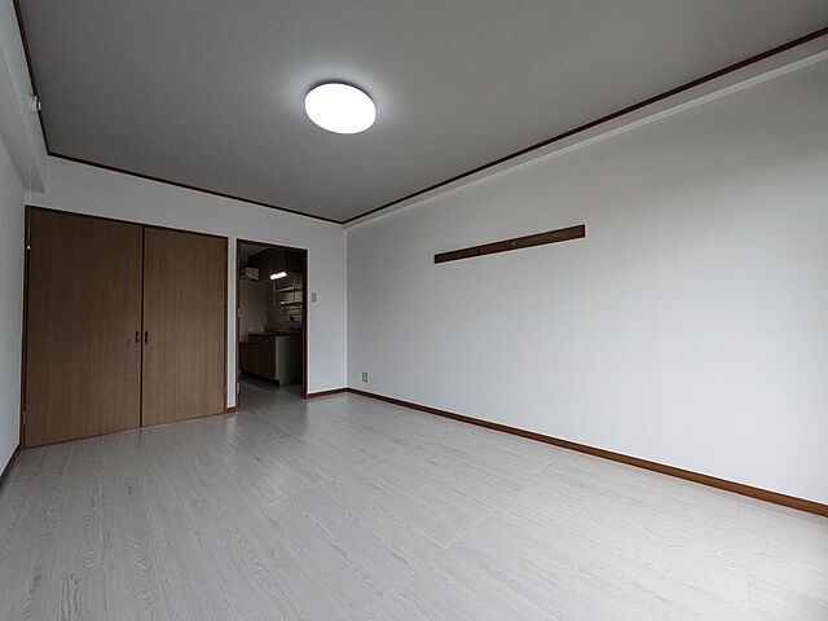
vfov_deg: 85.7
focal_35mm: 14
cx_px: 414
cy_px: 310
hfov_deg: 102.1
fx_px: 335
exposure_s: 1/120
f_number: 2.2
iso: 102
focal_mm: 1.83
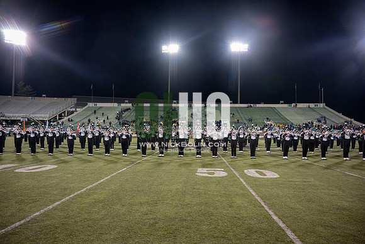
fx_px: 243
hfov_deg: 73.7
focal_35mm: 24
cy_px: 122
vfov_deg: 53.2
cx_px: 182
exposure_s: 1/500
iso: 2500
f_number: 4
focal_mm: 24
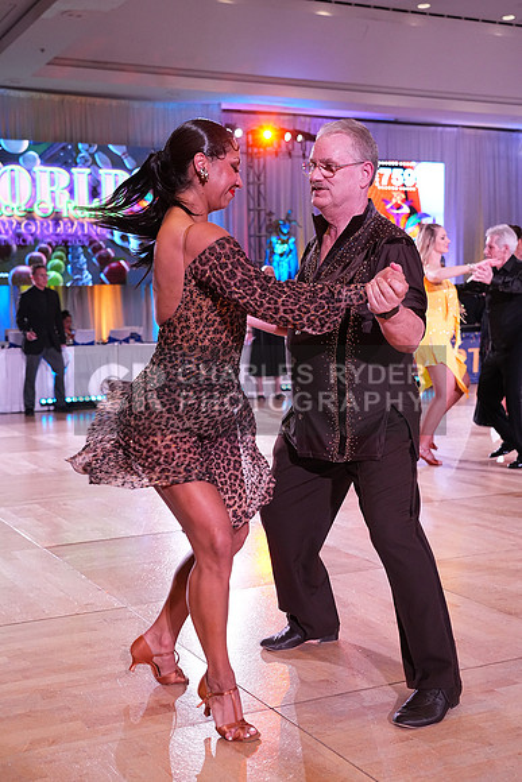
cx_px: 261
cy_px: 391
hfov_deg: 29.9
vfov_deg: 43.6
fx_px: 978
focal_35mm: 45
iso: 3200
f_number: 4.5
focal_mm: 45
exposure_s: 1/400
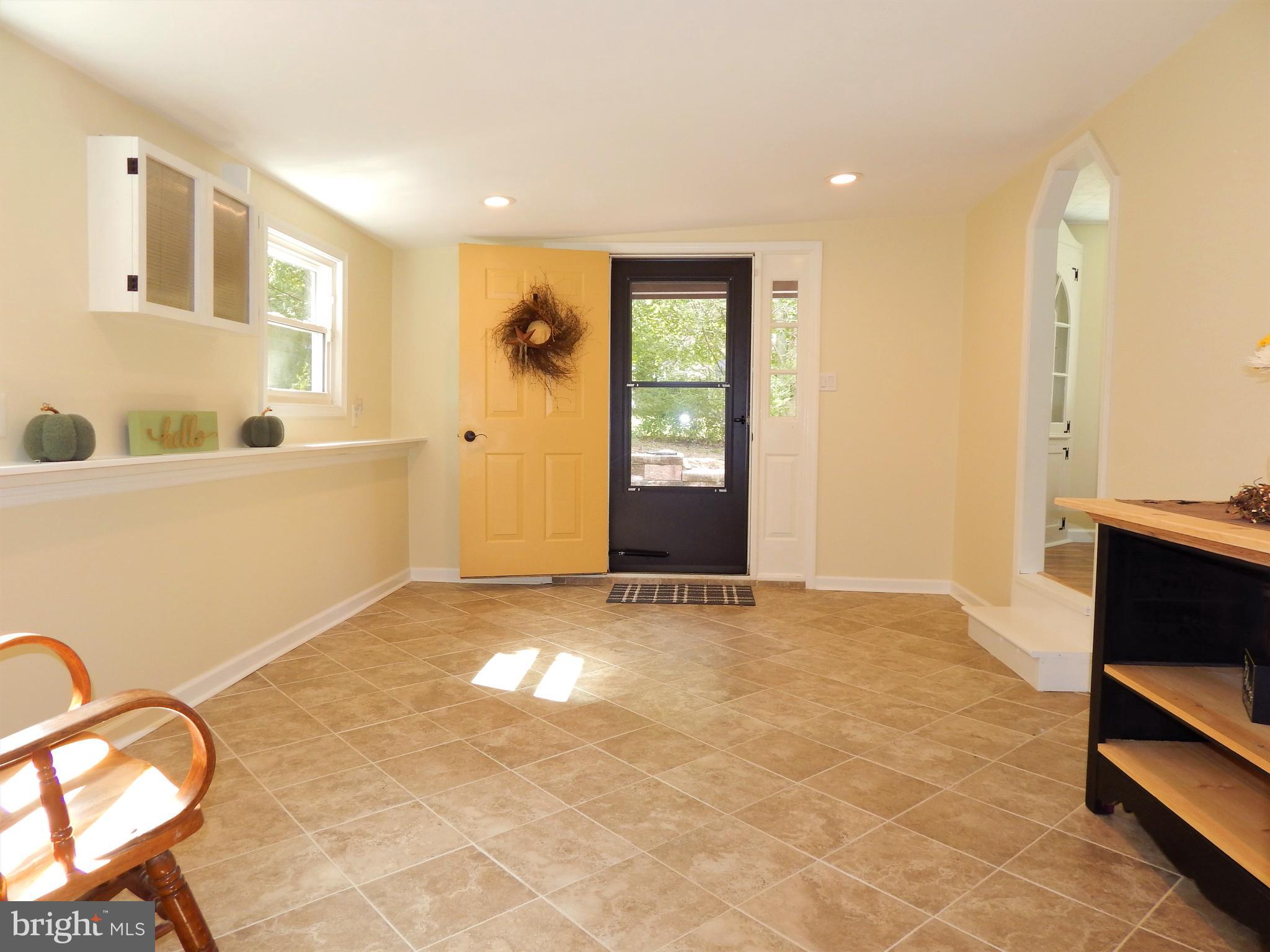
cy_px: 476
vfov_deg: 58.9
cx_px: 635
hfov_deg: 73.9
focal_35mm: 23
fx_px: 844
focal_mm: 4
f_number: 3
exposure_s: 1/40
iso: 125
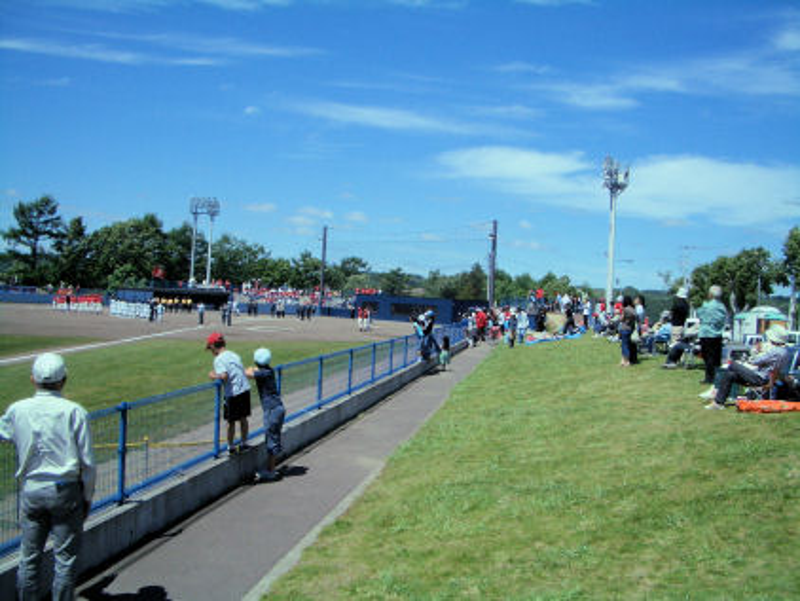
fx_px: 809
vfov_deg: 40.7
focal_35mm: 35
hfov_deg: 52.6
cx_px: 400
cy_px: 300
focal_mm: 5.8
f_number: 4.3
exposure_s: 1/1250
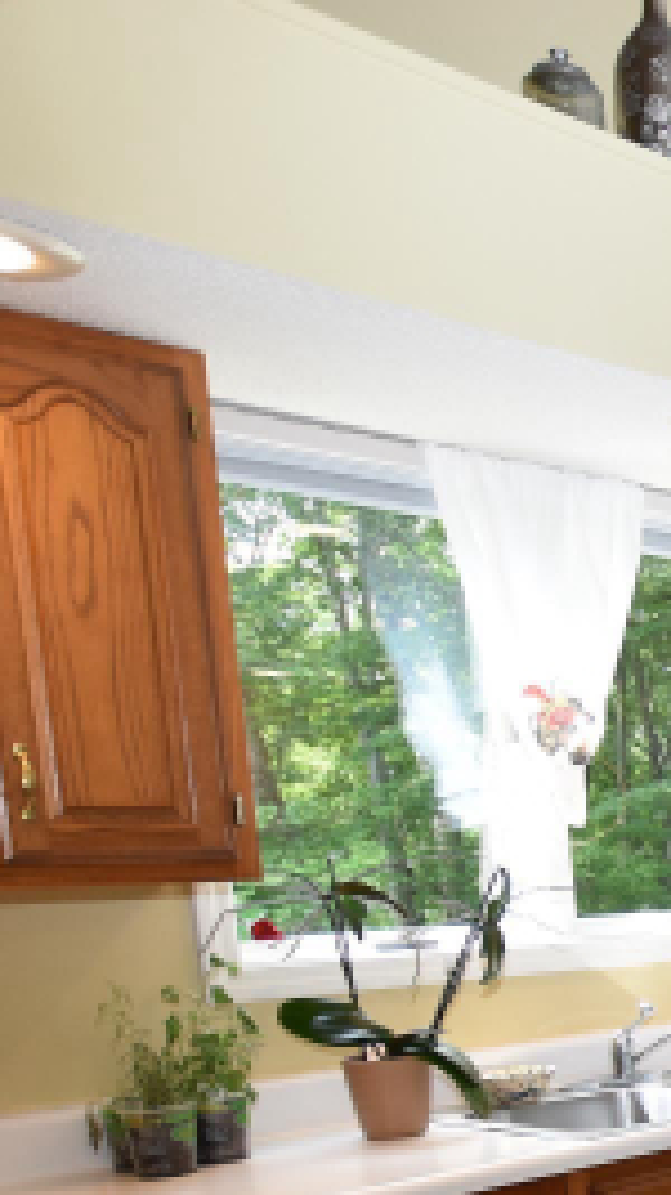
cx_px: 1440
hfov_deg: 17.0
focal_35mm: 44
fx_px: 1393
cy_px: 1029
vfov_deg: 43.2
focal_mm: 10
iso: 400
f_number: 4
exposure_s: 1/250
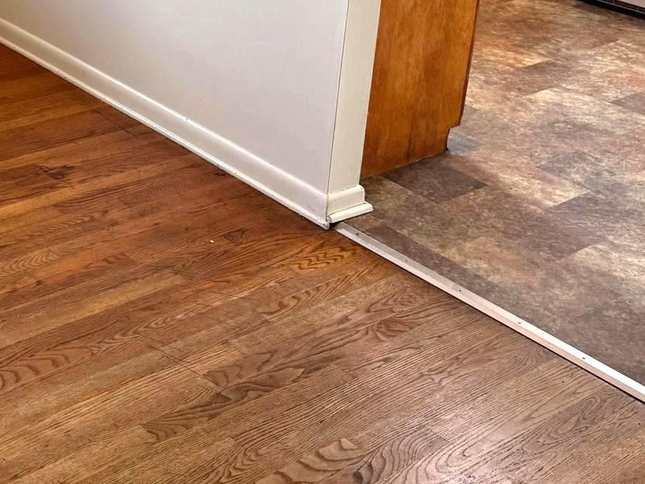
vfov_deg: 23.2
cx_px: -36
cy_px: -58
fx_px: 1100
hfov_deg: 29.9
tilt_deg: -15.3
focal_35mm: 59
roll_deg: -1.4
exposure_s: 1/60
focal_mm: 6.76
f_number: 1.78
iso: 125
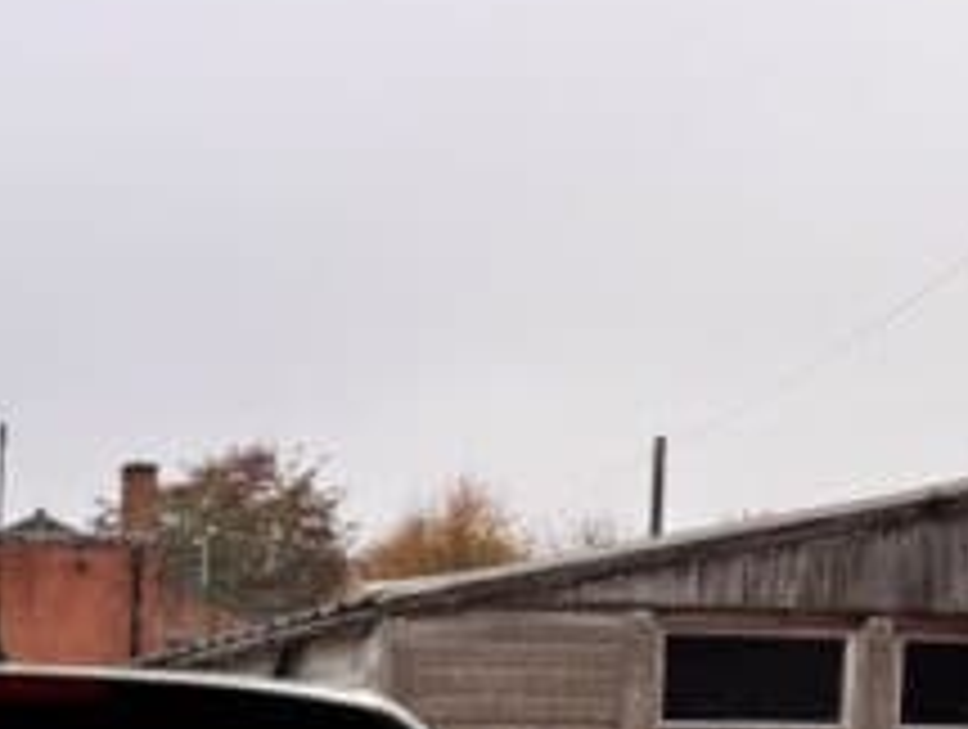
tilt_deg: -4.5
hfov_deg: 23.8
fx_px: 2185
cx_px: -23
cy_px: 1042
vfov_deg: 17.4
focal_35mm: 78
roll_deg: -0.2
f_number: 1.78
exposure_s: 1/422
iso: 80
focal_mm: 6.76
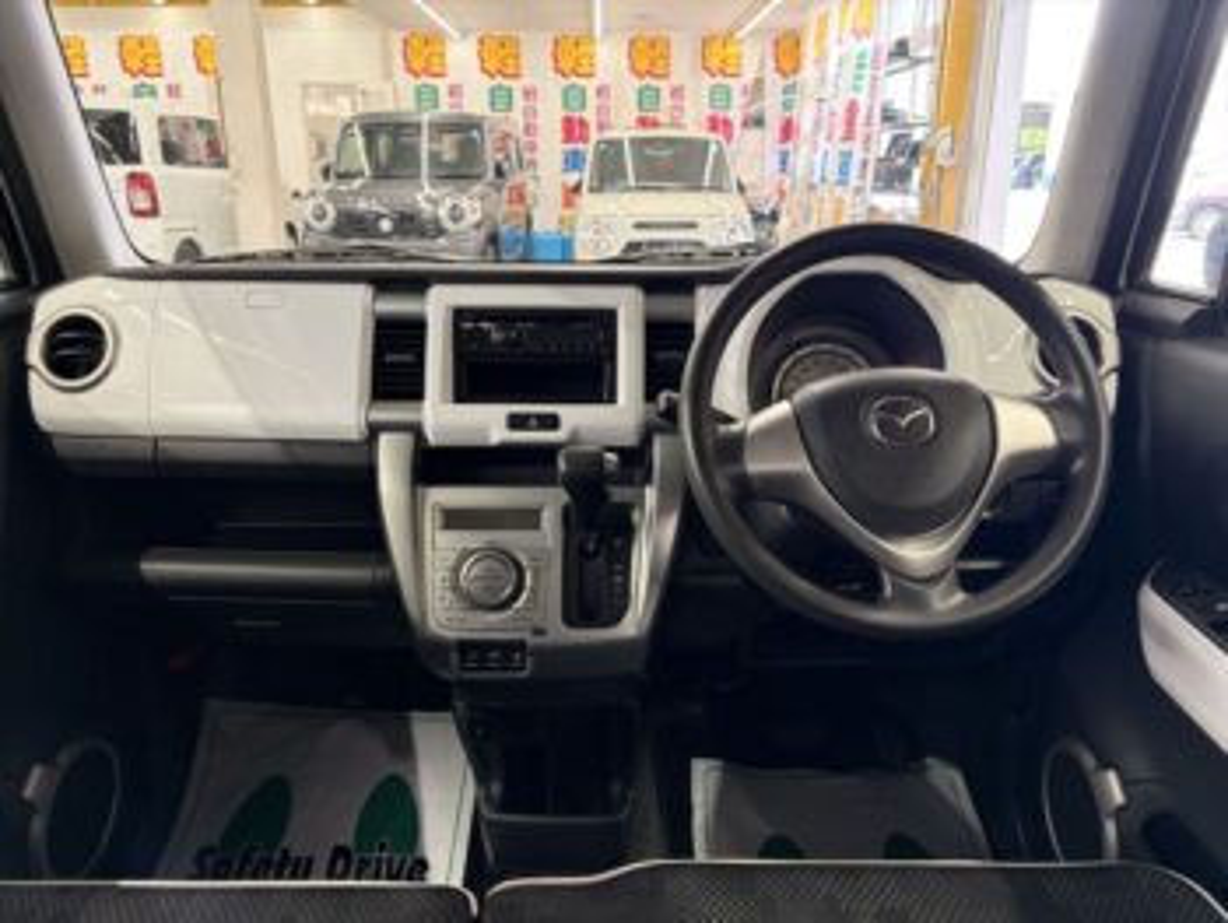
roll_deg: -0.1
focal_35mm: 26
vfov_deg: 53.1
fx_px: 923
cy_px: 462
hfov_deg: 67.3
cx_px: 614
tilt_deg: -16.5
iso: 200
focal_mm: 5.96
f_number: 1.6
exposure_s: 1/50
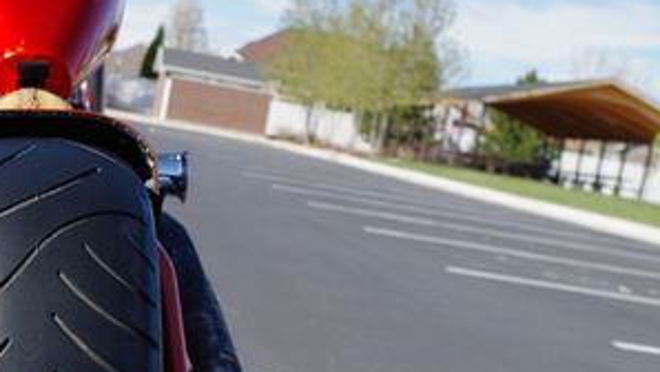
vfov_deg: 14.9
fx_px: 1418
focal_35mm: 81
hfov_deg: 25.1
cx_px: 24
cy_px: 287
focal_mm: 24.38
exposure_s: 1/640
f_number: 5.6
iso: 200
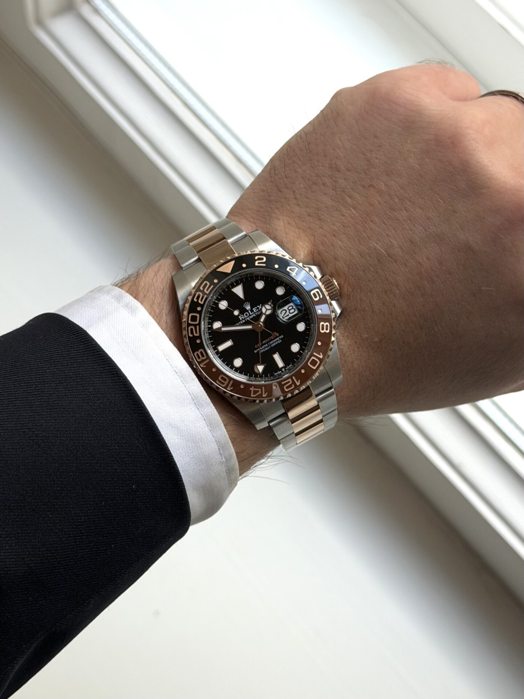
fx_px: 969
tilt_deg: -65.7
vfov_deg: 39.7
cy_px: 350
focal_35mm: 48
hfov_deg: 30.3
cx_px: 262
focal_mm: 6.76
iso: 50
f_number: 1.78
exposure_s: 1/121
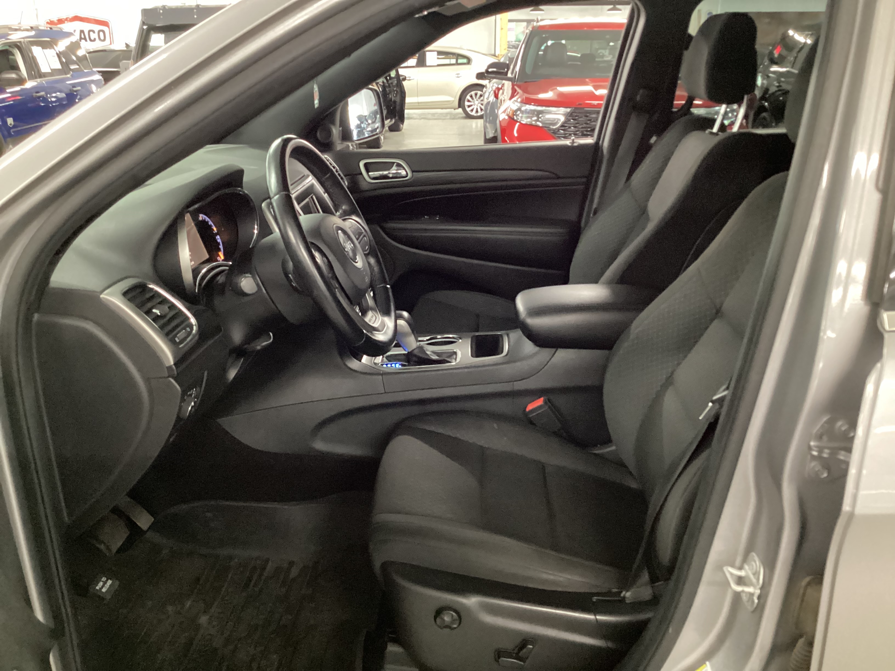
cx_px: 448
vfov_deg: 45.4
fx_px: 802
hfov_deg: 58.4
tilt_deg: -21.1
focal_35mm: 31
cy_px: 336
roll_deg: +0.3
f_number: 2.4
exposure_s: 1/20
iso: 640
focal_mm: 3.3
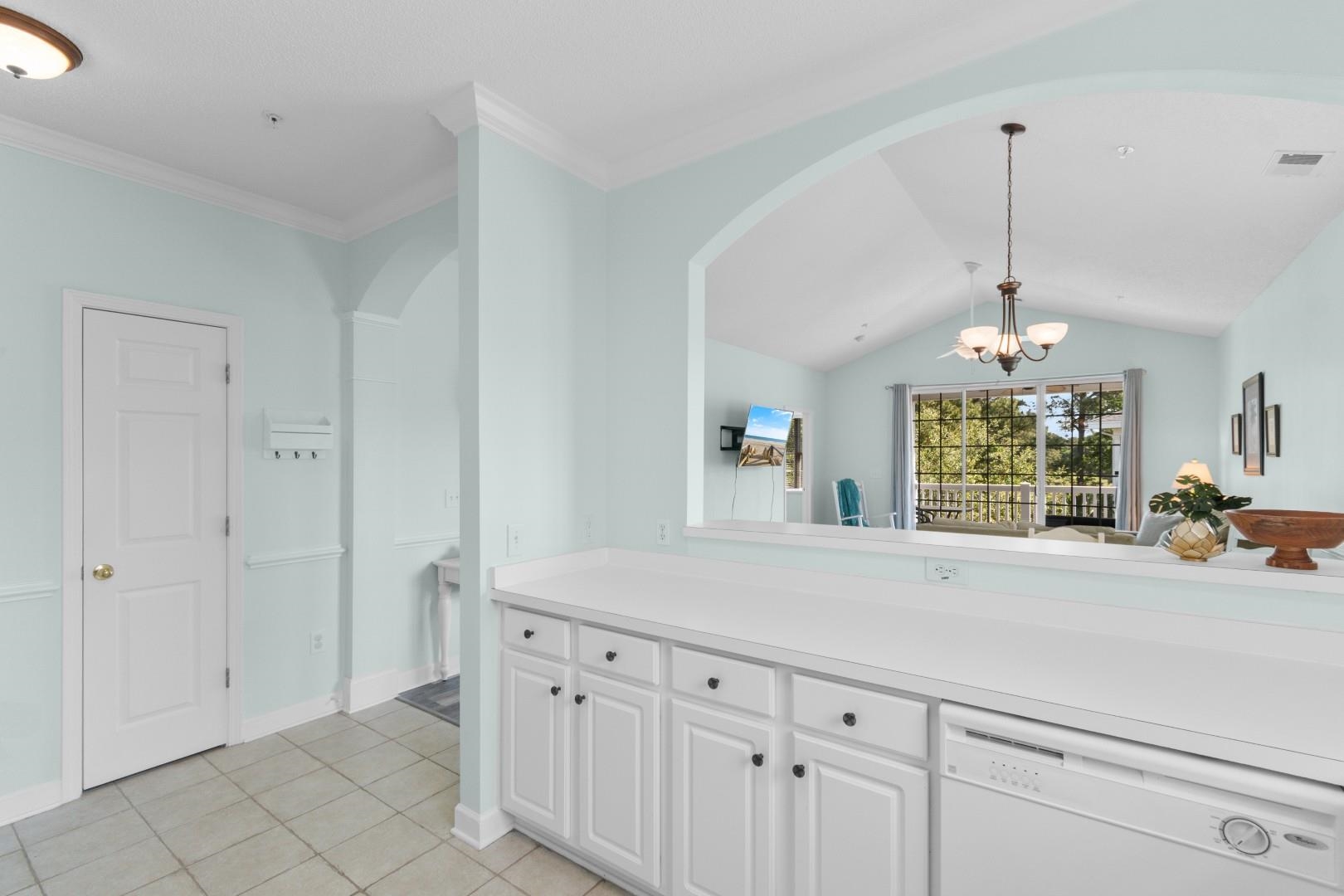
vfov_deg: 77.3
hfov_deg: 100.4
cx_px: 672
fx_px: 560
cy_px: 448
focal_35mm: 15
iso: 100
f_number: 4.5
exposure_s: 1/4
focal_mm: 10
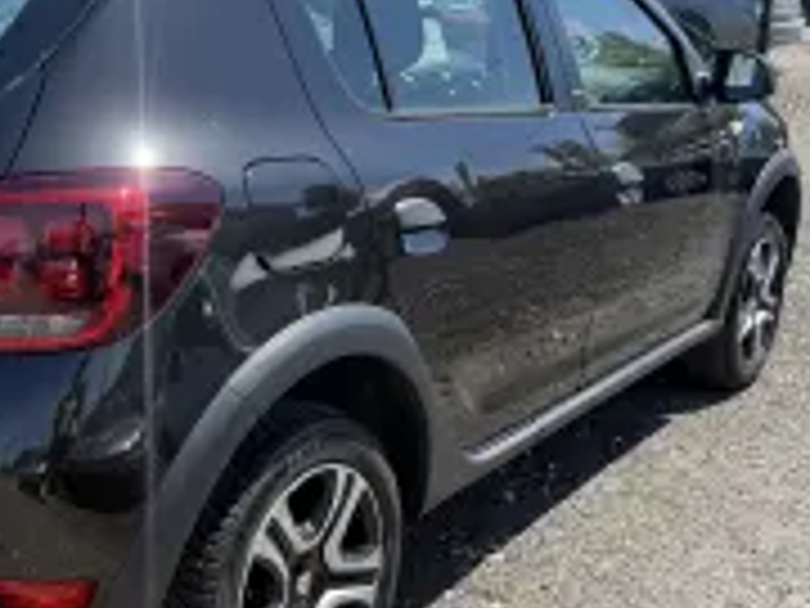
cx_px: 238
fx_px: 1123
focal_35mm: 48
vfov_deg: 30.3
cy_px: 324
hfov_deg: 39.0
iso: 100
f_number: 1.78
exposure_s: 1/2299
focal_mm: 6.76
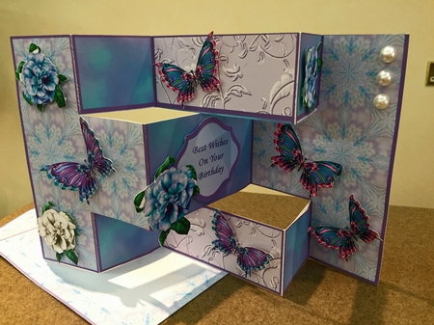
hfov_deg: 61.7
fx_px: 363
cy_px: 162
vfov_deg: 48.2
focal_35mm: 29
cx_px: 217
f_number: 2.2
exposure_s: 1/33
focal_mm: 4.15
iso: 160
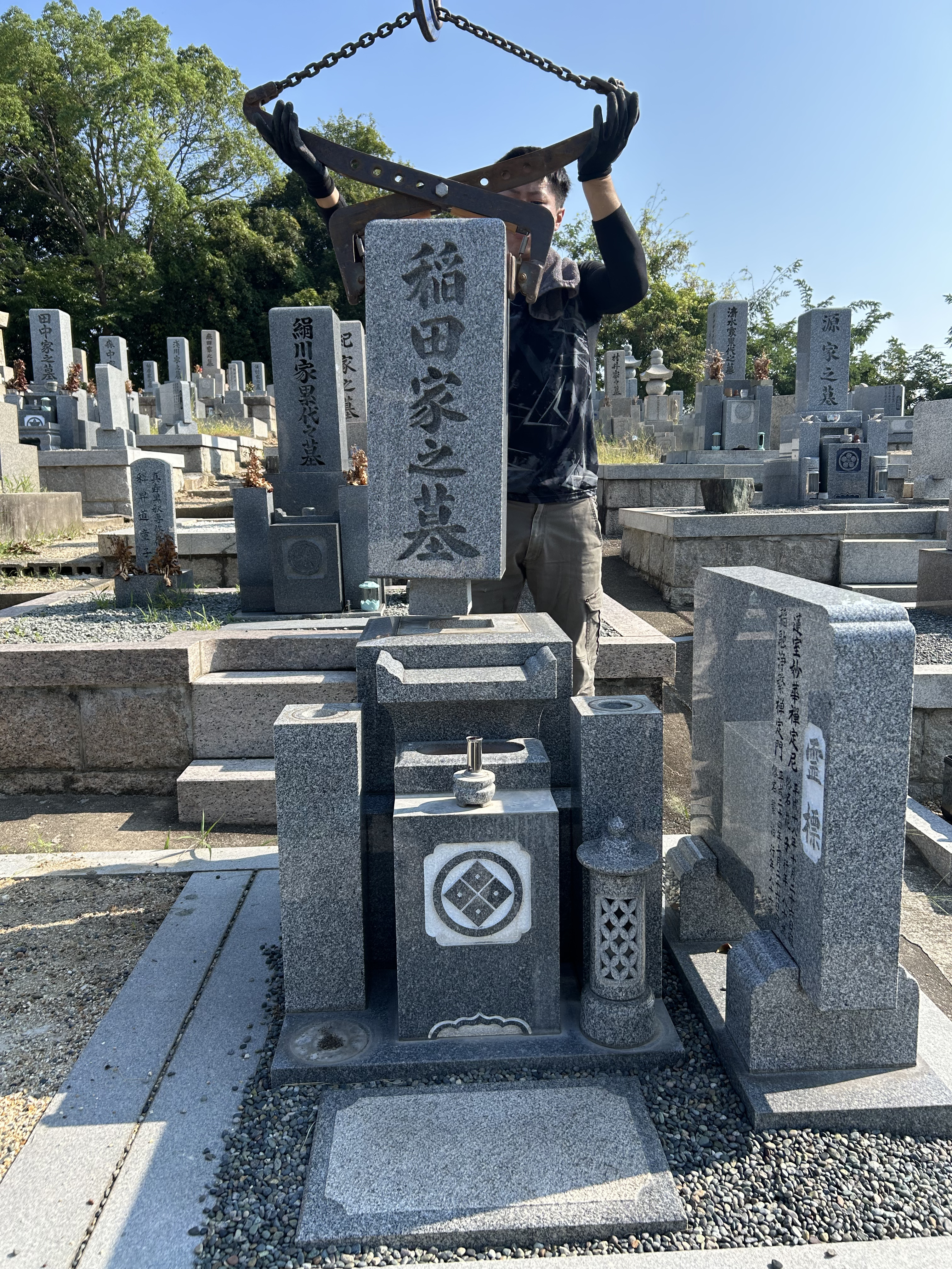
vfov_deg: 67.3
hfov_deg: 53.1
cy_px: 634
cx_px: 476
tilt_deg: -8.6
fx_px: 953
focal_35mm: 26
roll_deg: +0.2
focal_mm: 5.7
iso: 50
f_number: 1.5
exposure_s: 1/1808
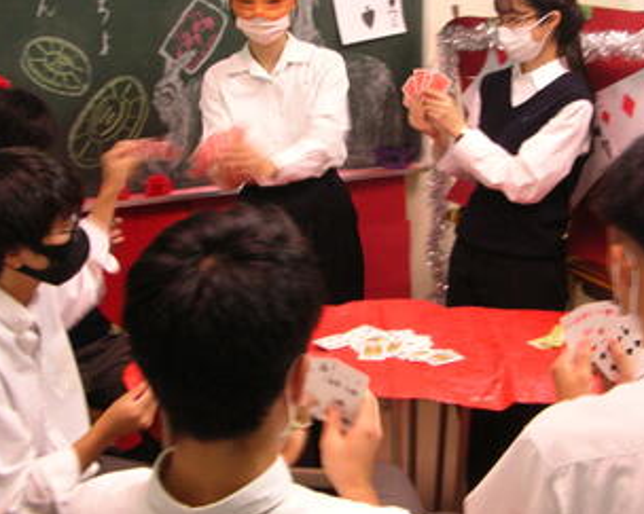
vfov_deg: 33.4
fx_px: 857
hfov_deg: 41.1
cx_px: 369
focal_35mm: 45
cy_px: 233
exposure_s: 1/6.1
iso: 158
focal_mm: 5.8
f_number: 2.8
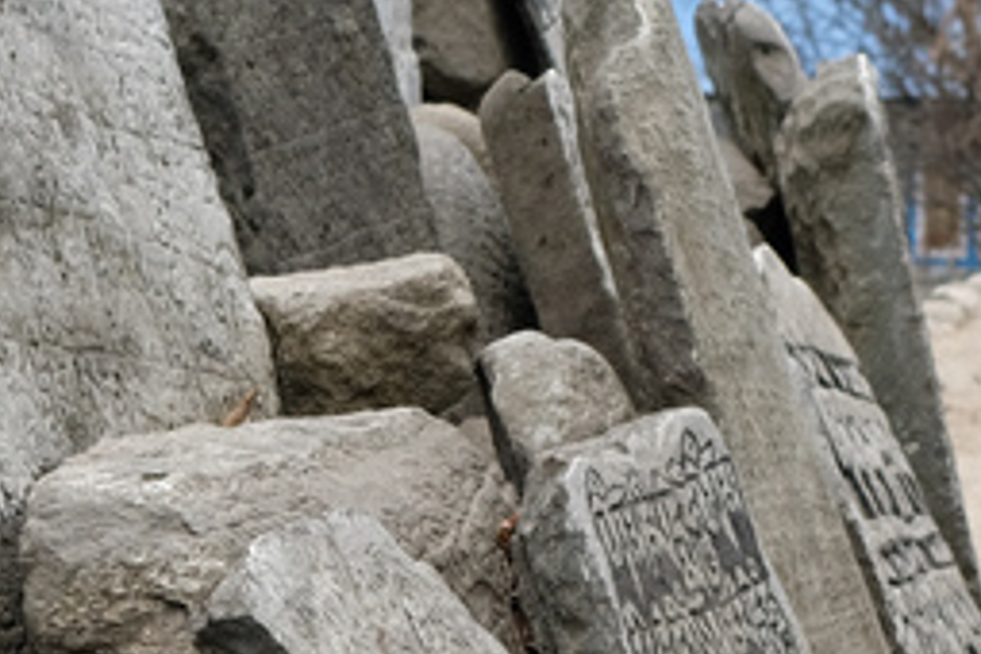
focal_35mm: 137
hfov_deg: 14.9
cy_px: 521
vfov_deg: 10.0
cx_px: 254
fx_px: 3733
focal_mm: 23
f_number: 4
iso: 400
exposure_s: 1/420
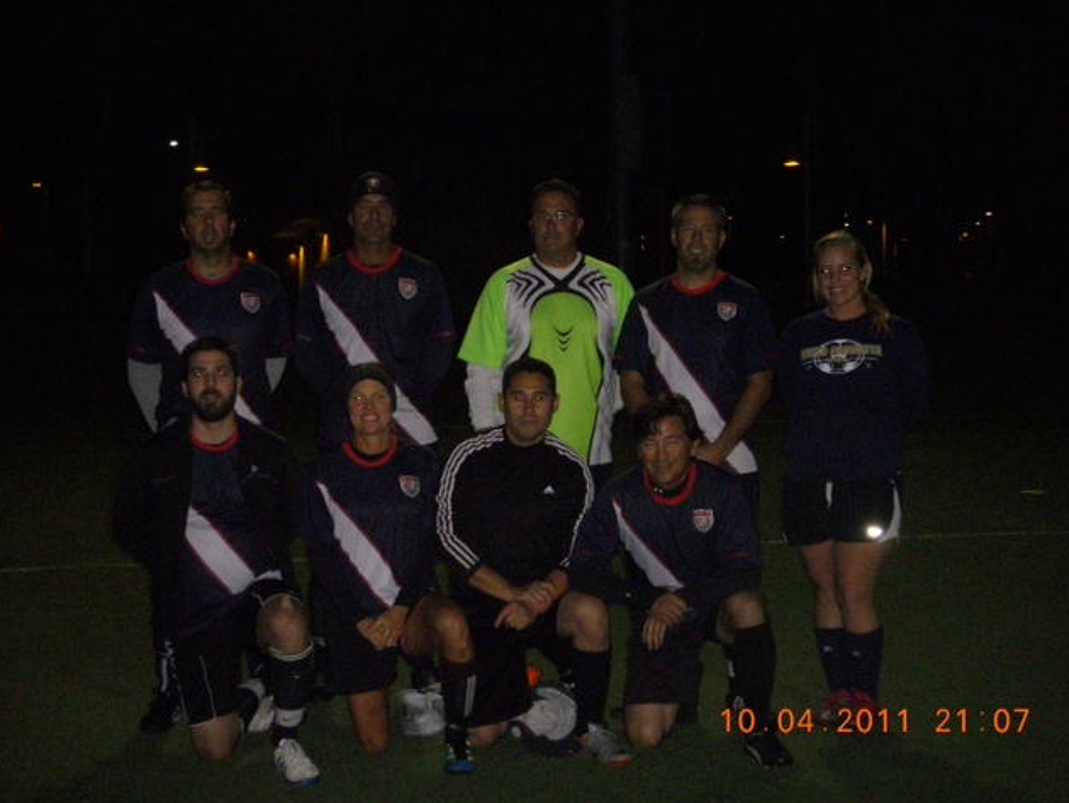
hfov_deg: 29.0
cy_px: 397
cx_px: 531
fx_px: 2070
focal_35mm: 67
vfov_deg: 21.9
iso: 800
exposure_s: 1/400
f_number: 3.7
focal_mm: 11
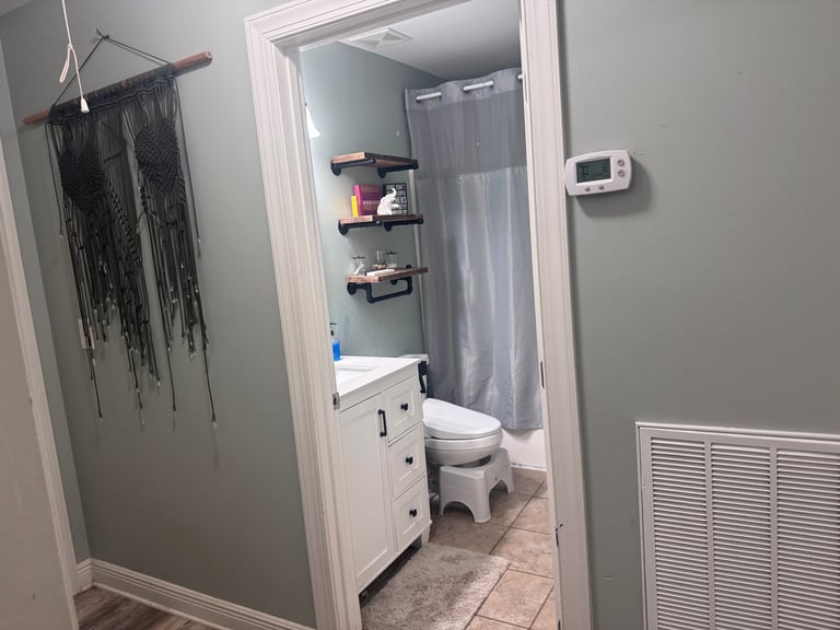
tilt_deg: -8.5
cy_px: 315
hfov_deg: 71.6
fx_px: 582
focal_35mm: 24
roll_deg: +4.8
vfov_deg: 56.8
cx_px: 420
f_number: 1.78
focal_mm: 6.76
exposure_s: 1/99
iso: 200
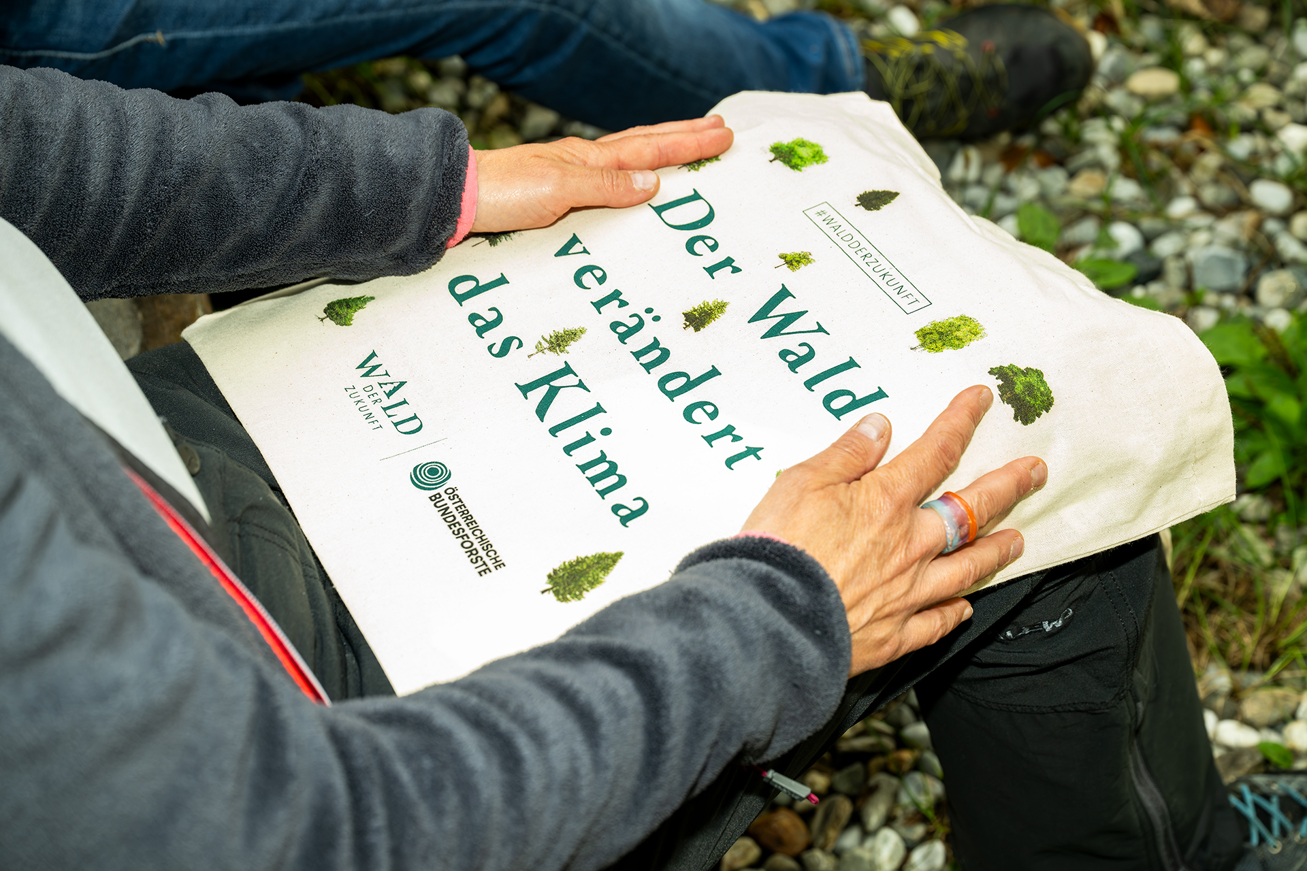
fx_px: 2106
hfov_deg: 34.5
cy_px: 436
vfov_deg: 23.4
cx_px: 654
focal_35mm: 58
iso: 800
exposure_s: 1/200
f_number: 5.6
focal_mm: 58
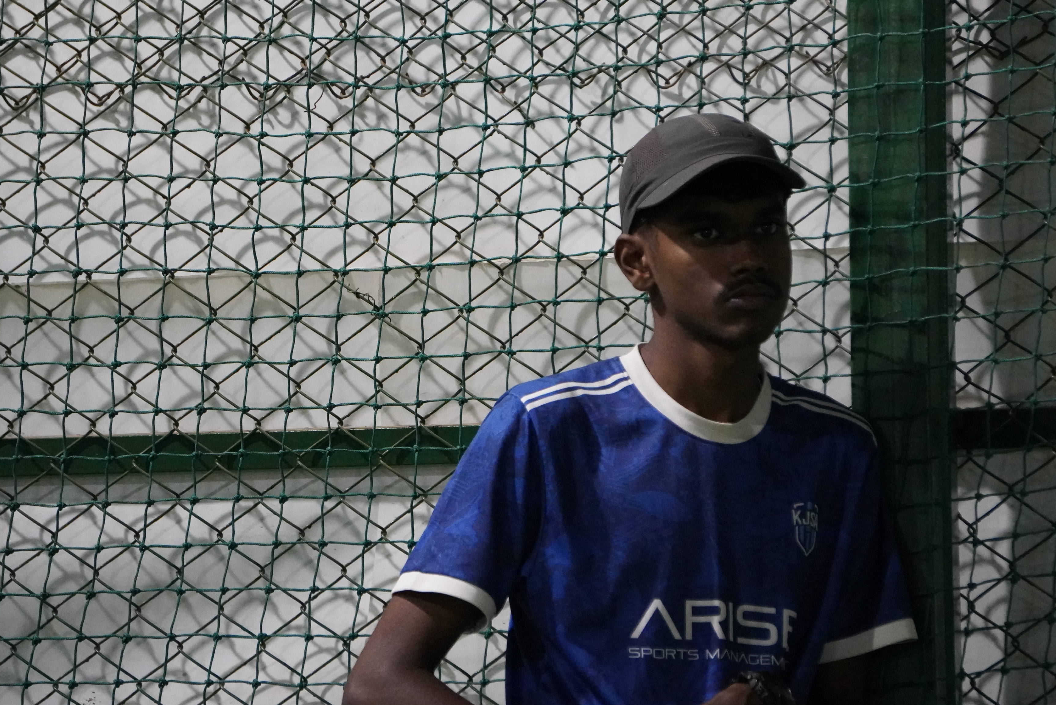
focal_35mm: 385
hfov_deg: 5.4
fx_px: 11299
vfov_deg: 3.6
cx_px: 524
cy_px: 351
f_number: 6.3
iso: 6400
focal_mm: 210
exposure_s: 1/200
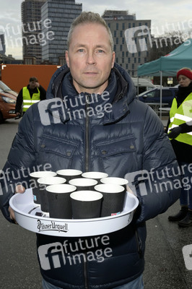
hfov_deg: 29.8
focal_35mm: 45
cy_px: 144
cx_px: 96
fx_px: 361
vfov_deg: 43.6
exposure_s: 1/250
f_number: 11
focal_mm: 45
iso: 800
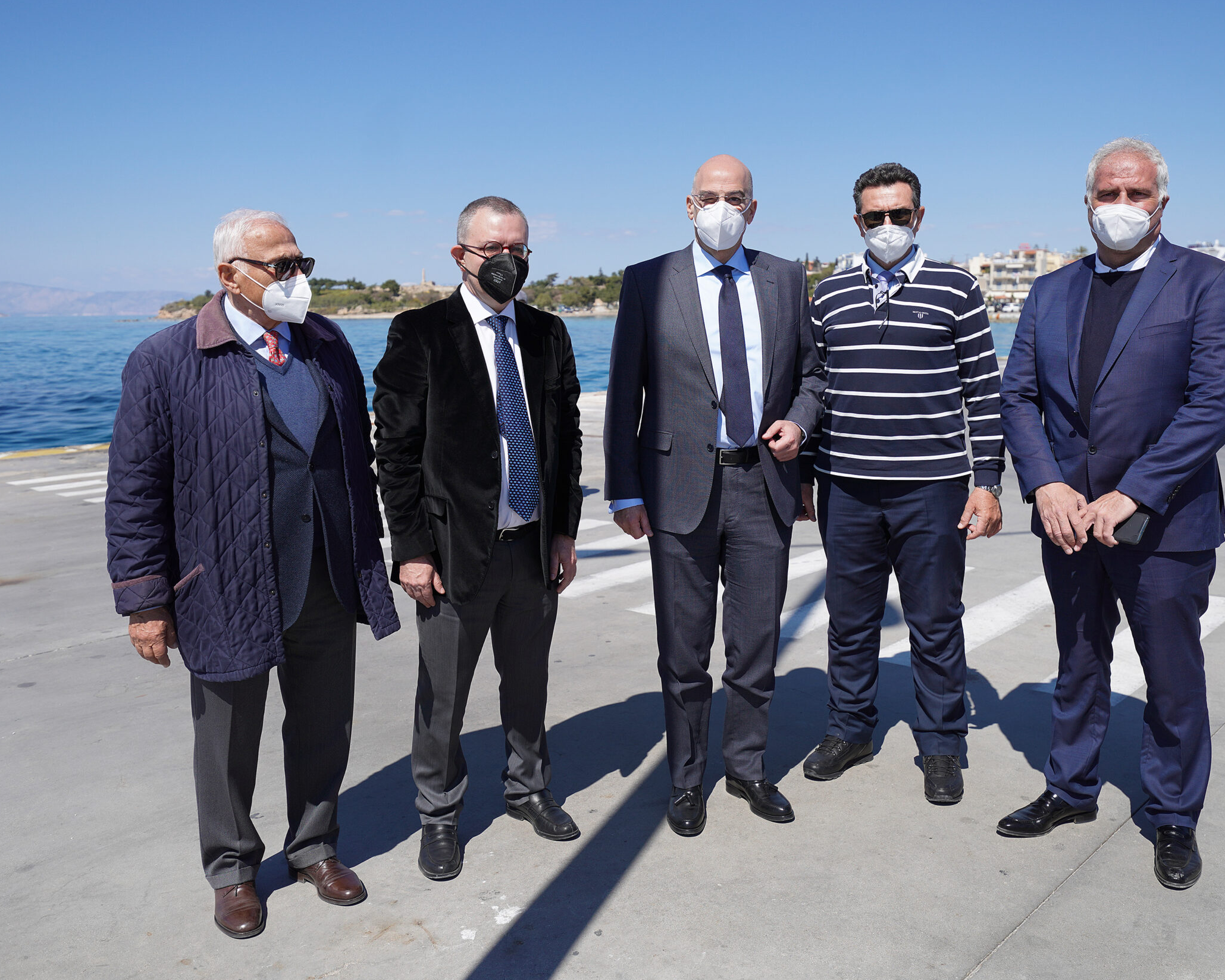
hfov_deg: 61.8
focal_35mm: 28
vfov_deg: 51.5
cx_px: 724
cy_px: 487
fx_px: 1015
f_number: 3.2
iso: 160
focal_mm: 24
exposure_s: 1/3200
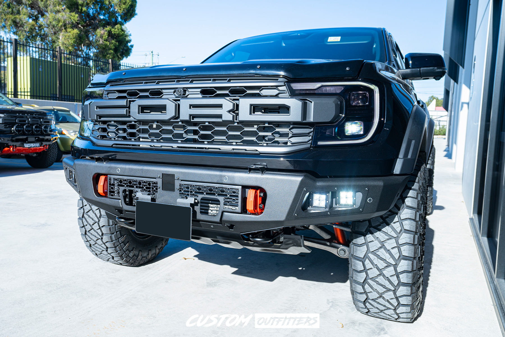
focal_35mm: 26
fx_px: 365
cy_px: 168
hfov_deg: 69.4
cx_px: 252
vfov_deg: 49.6
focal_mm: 26
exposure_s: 1/100
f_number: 6.3
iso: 100
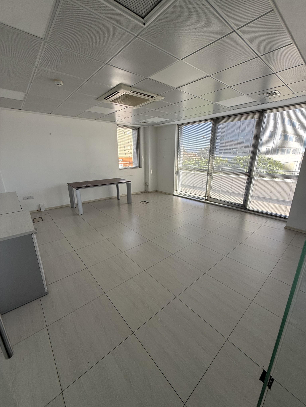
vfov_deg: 102.1
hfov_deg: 85.7
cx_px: 153
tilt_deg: -16.0
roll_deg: -0.2
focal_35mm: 14
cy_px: 204
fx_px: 165
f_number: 2.2
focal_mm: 2.22
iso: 50
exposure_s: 1/105
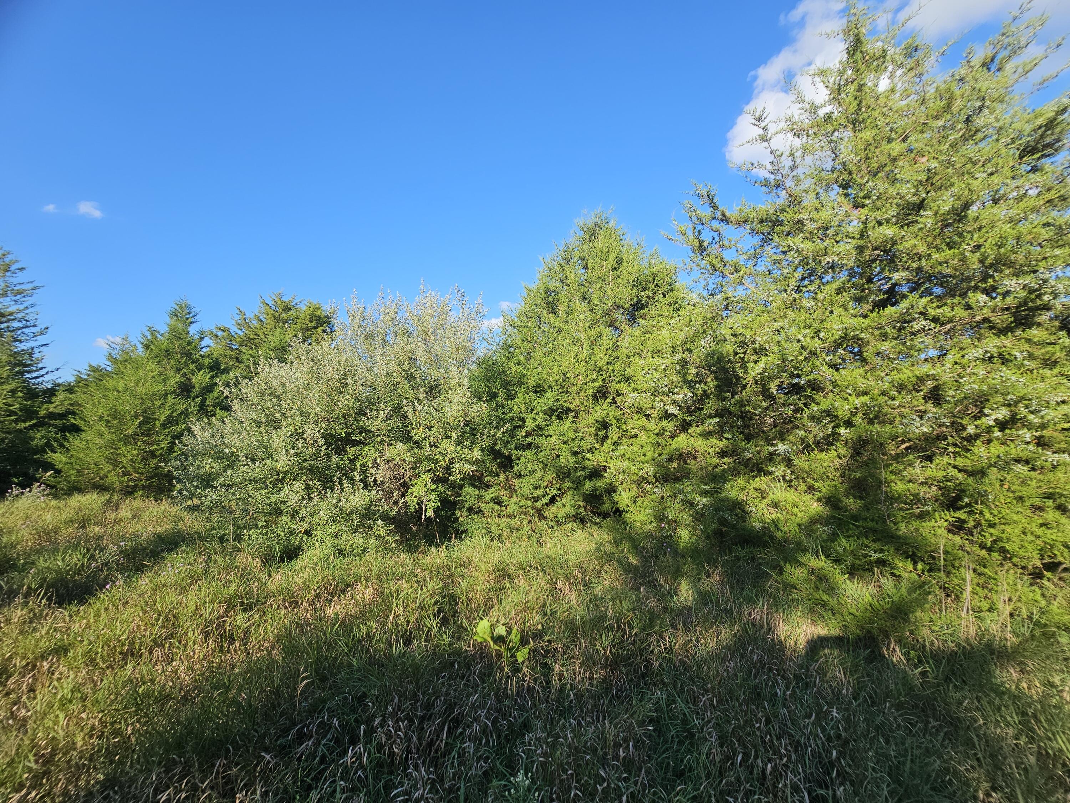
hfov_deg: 106.2
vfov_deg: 89.9
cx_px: 535
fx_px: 402
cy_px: 402
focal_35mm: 13
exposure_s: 1/955
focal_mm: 2.2
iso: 50
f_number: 2.2
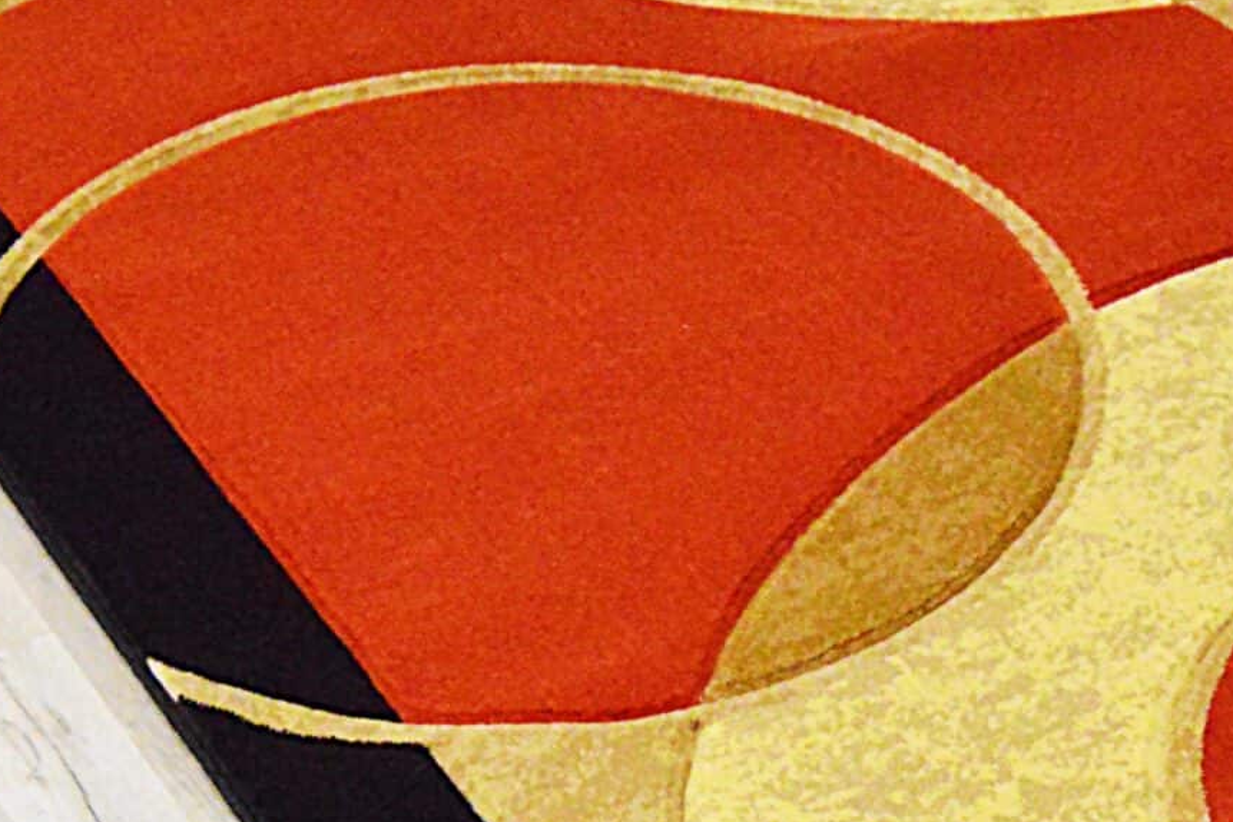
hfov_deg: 20.3
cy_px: 569
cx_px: 1171
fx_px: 3356
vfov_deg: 13.9
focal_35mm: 98
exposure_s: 1/160
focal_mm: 22
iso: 6400
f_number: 6.3
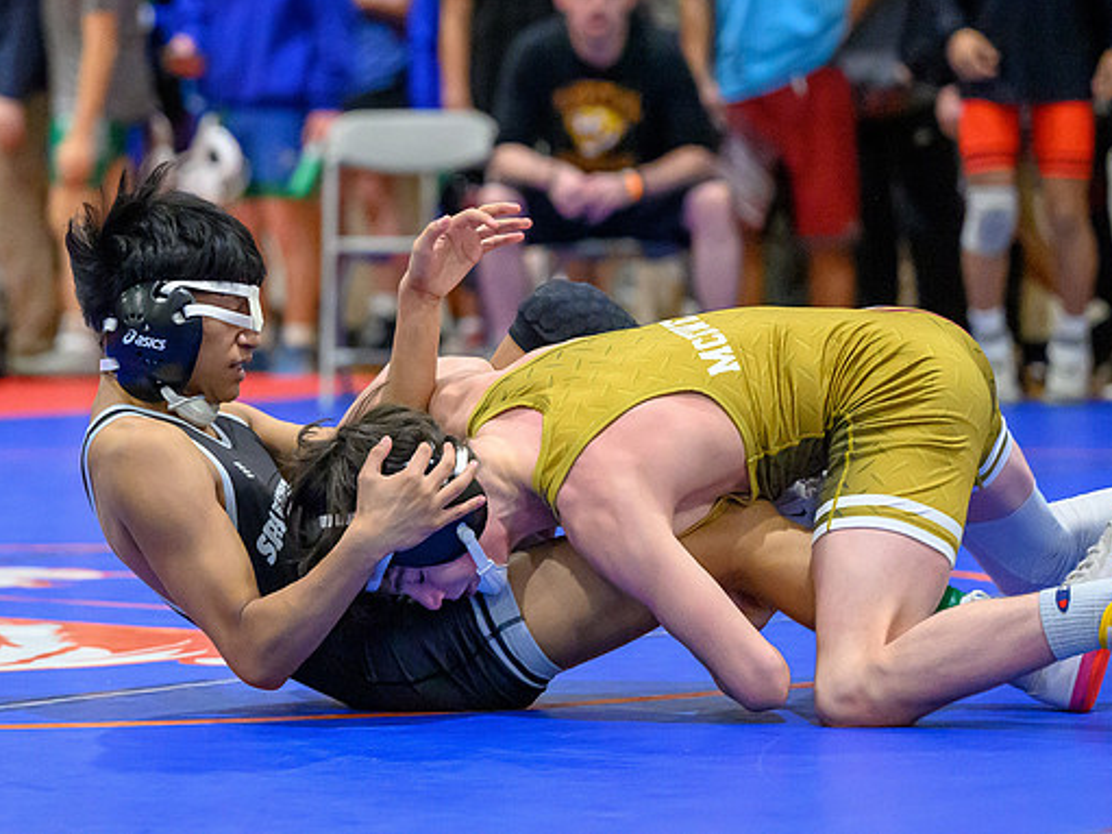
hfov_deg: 10.6
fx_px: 5974
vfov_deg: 8.0
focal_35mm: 186
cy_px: 186
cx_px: 426
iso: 10000
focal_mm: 110
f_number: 2.8
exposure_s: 1/800
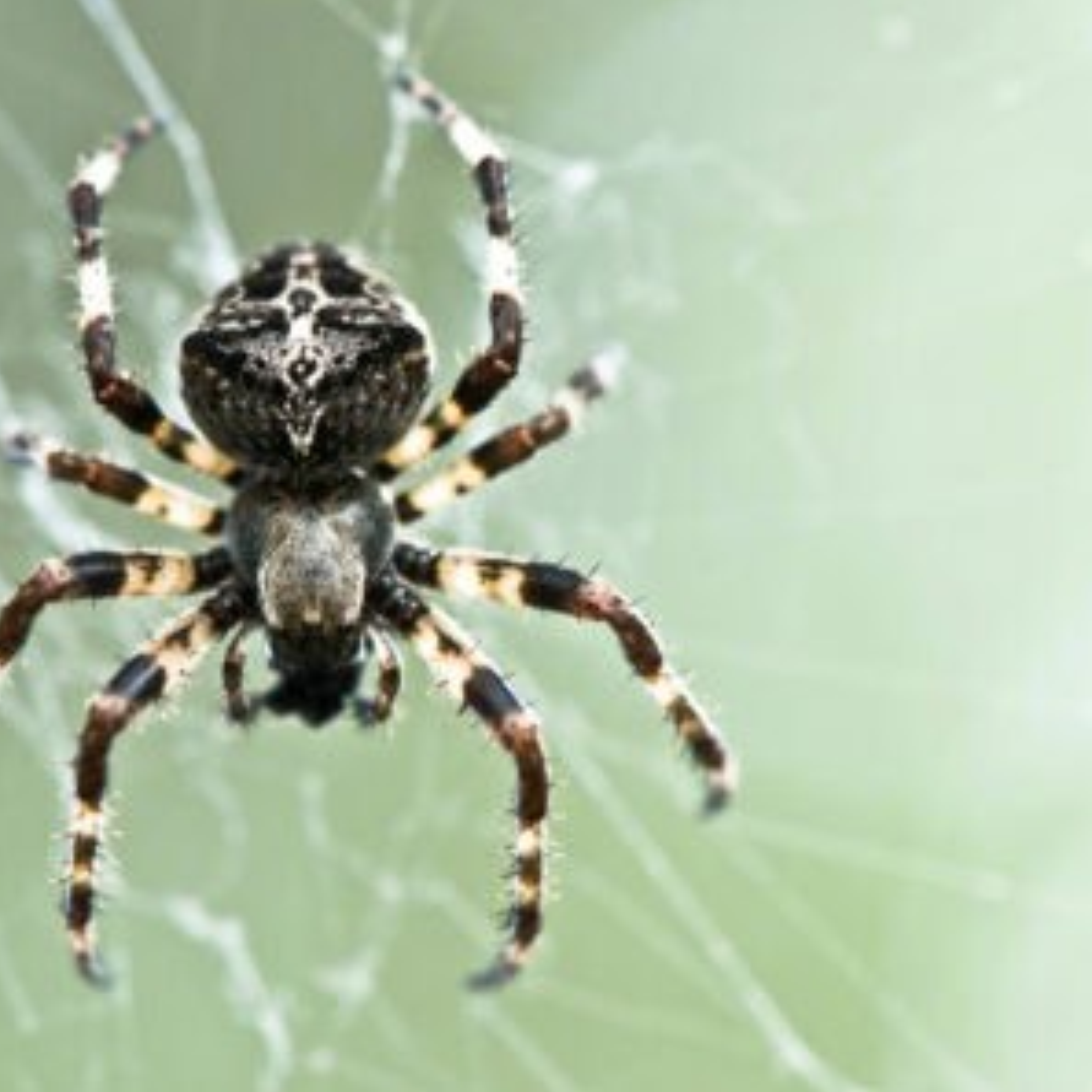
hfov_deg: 8.6
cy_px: 544
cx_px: 522
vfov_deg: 8.6
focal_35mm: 204
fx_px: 7268
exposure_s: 1/40
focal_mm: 105
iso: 250
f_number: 5.6
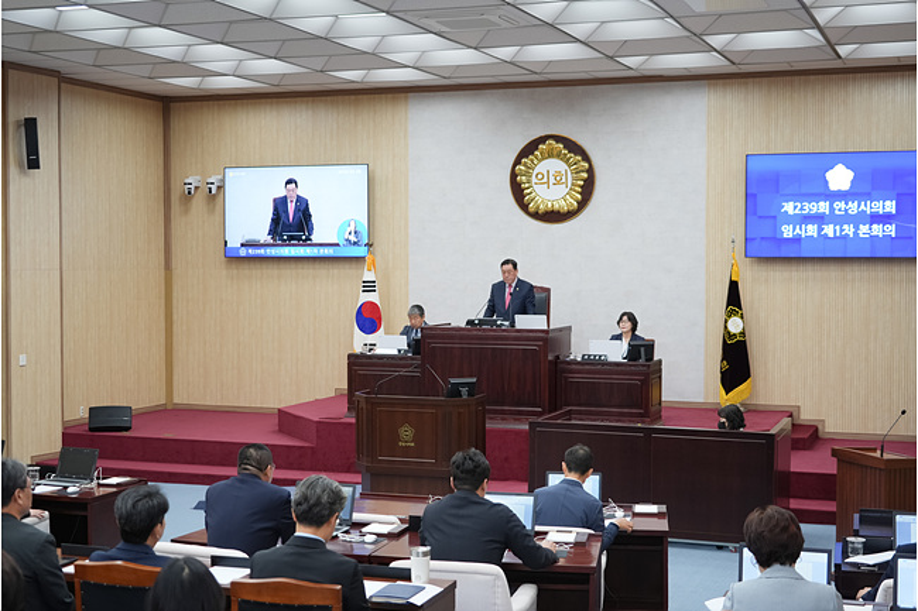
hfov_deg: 39.6
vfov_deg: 27.0
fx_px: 1275
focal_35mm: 50
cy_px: 306
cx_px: 459
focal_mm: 50
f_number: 4.5
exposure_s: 1/50
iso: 500
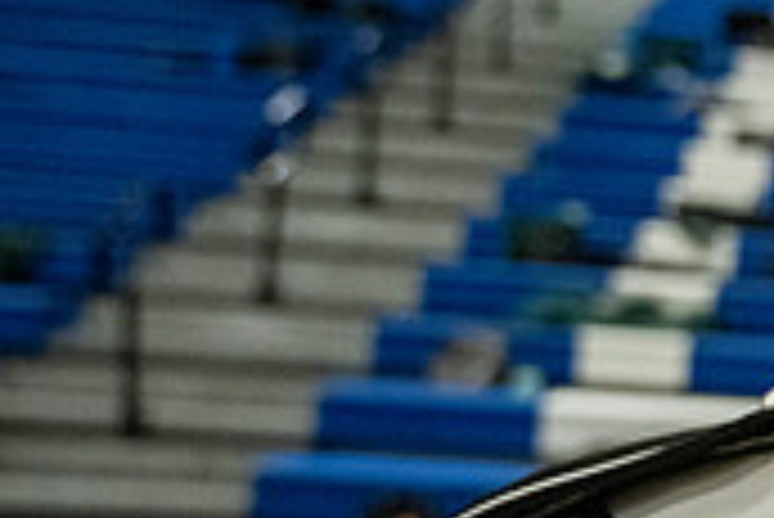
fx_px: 1743
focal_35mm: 81
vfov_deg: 16.9
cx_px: 1228
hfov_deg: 20.6
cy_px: 187
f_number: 4
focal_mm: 24
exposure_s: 1/800
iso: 8000
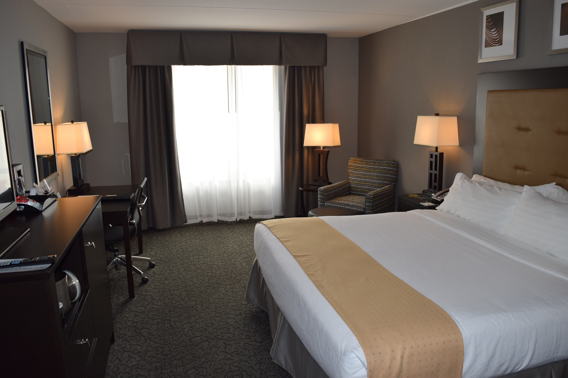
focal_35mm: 27
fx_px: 426
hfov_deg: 67.4
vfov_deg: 47.9
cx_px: 284
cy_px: 189
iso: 560
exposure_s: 1/125
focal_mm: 18
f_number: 5.6
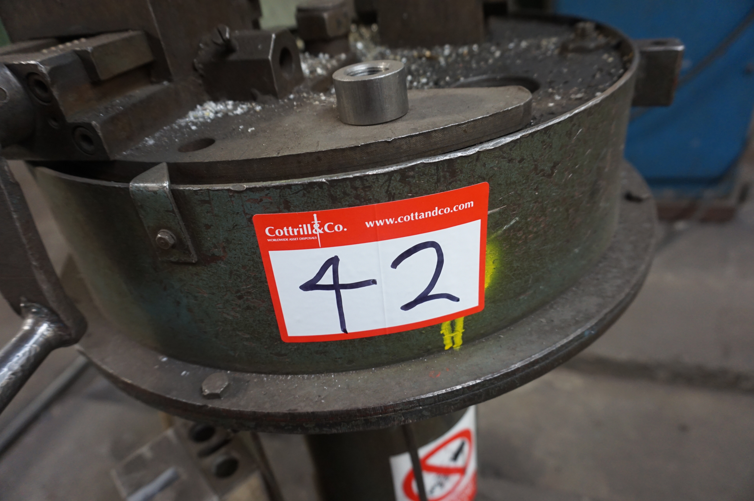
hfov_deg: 73.8
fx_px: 502
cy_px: 250
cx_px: 377
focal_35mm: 24
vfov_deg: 53.1
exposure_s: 1/60
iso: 800
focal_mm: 16
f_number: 4
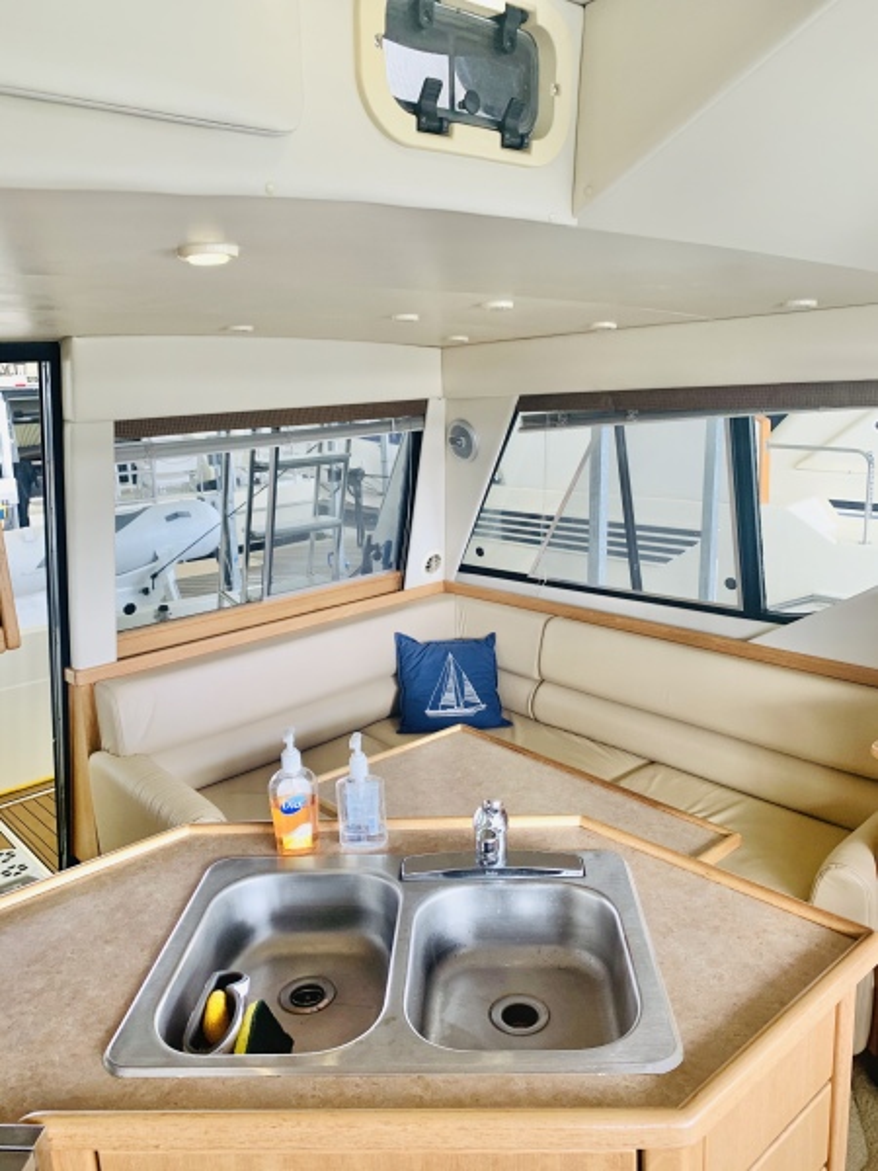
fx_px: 879
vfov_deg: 67.3
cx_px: 439
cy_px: 586
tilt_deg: -12.1
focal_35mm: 26
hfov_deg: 53.1
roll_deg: +1.1
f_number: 1.8
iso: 100
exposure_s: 1/82
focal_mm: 4.25
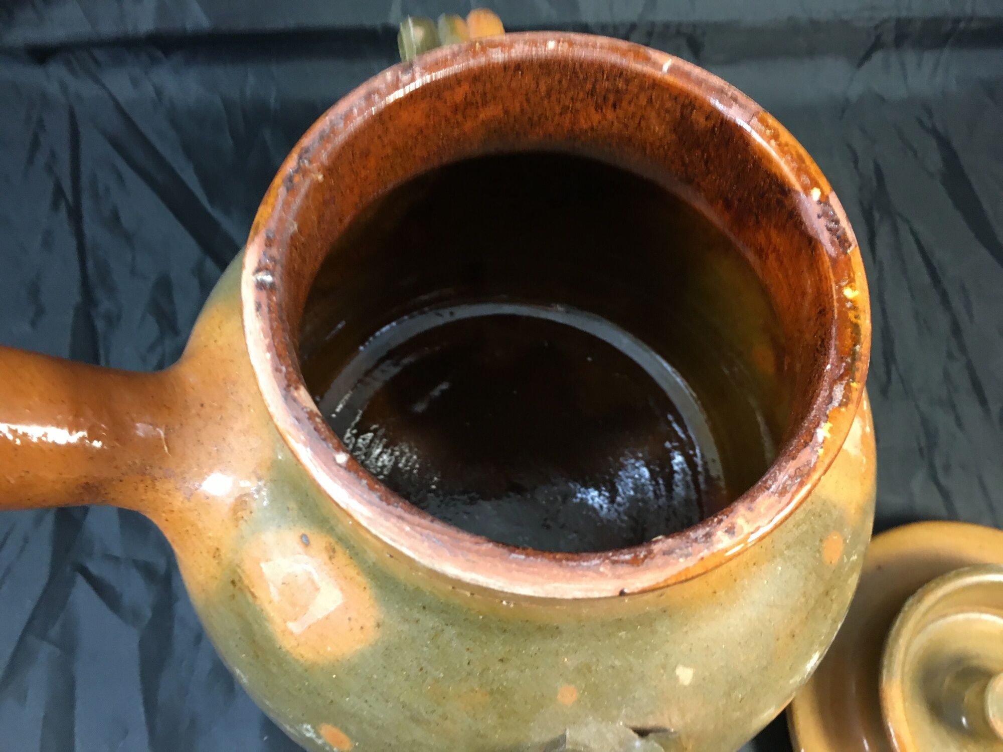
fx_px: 840
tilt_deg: -61.8
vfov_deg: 48.2
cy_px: 376
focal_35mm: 29
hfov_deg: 61.7
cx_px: 502
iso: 100
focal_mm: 4.15
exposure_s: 1/17
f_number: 2.2
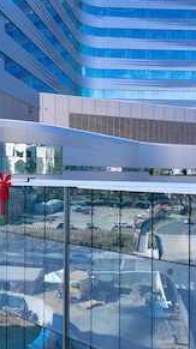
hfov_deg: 32.4
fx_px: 334
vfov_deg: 55.3
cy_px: 173
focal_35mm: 36
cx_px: 63
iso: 100
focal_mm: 12.29
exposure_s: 1/640
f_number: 2.8
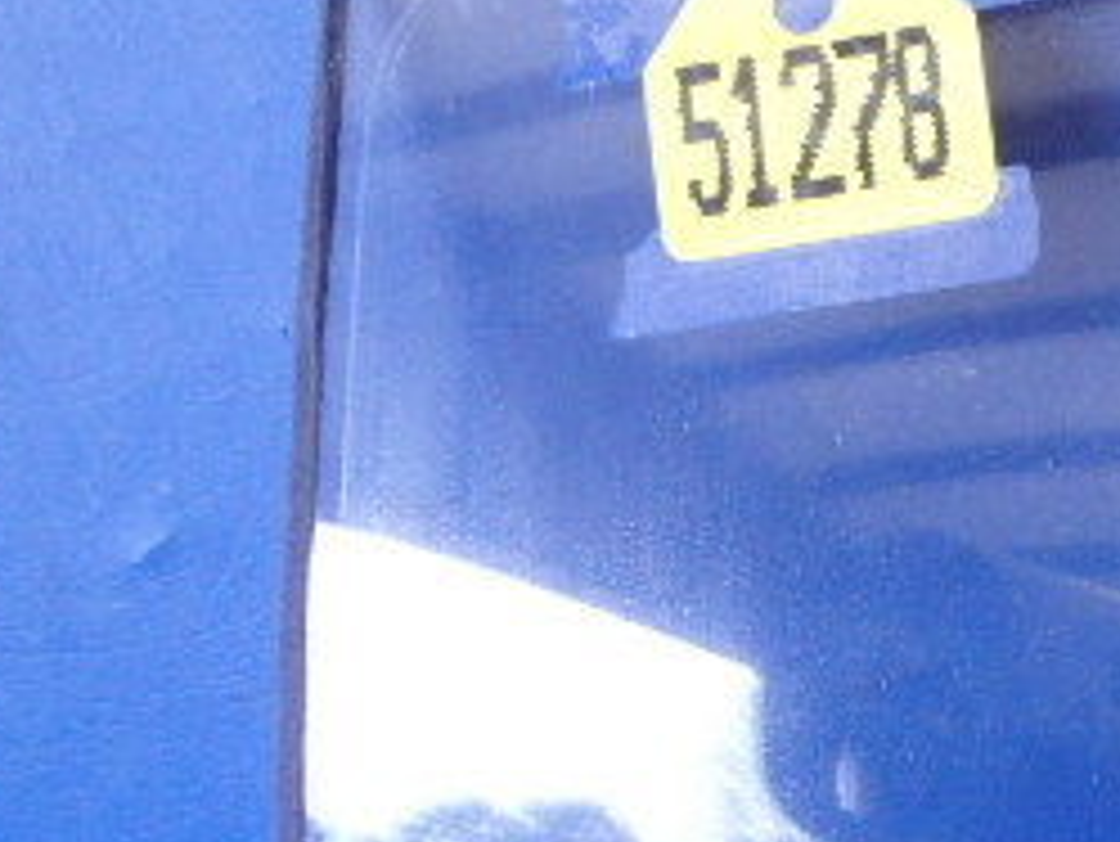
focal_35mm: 72
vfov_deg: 20.4
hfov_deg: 24.3
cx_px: 1372
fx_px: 2331
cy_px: 482
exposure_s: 1/30
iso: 500
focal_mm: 5
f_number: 3.9
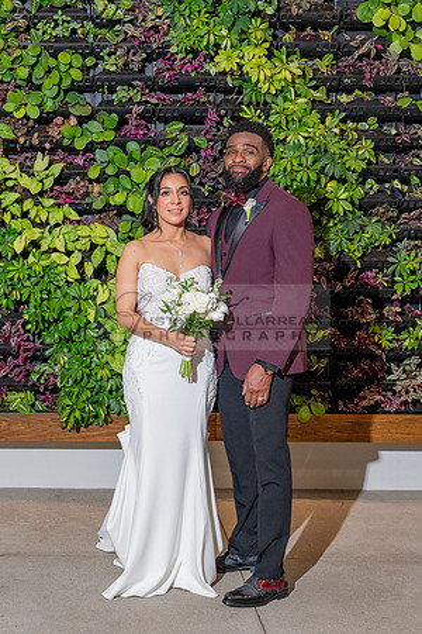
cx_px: 72
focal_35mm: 64
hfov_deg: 21.0
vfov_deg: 31.5
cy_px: 308
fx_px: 1121
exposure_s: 1/200
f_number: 5.6
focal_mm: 38
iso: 800
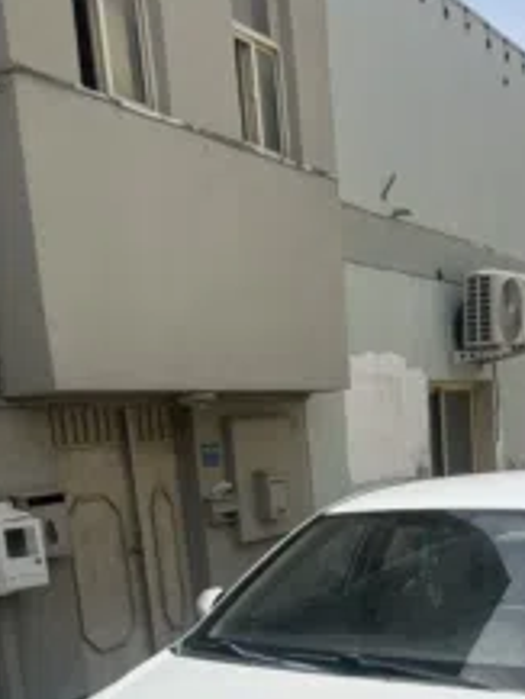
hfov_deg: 30.2
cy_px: 635
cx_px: 322
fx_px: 970
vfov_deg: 37.0
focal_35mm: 48
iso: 50
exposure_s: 1/8000
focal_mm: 5.7
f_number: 1.5
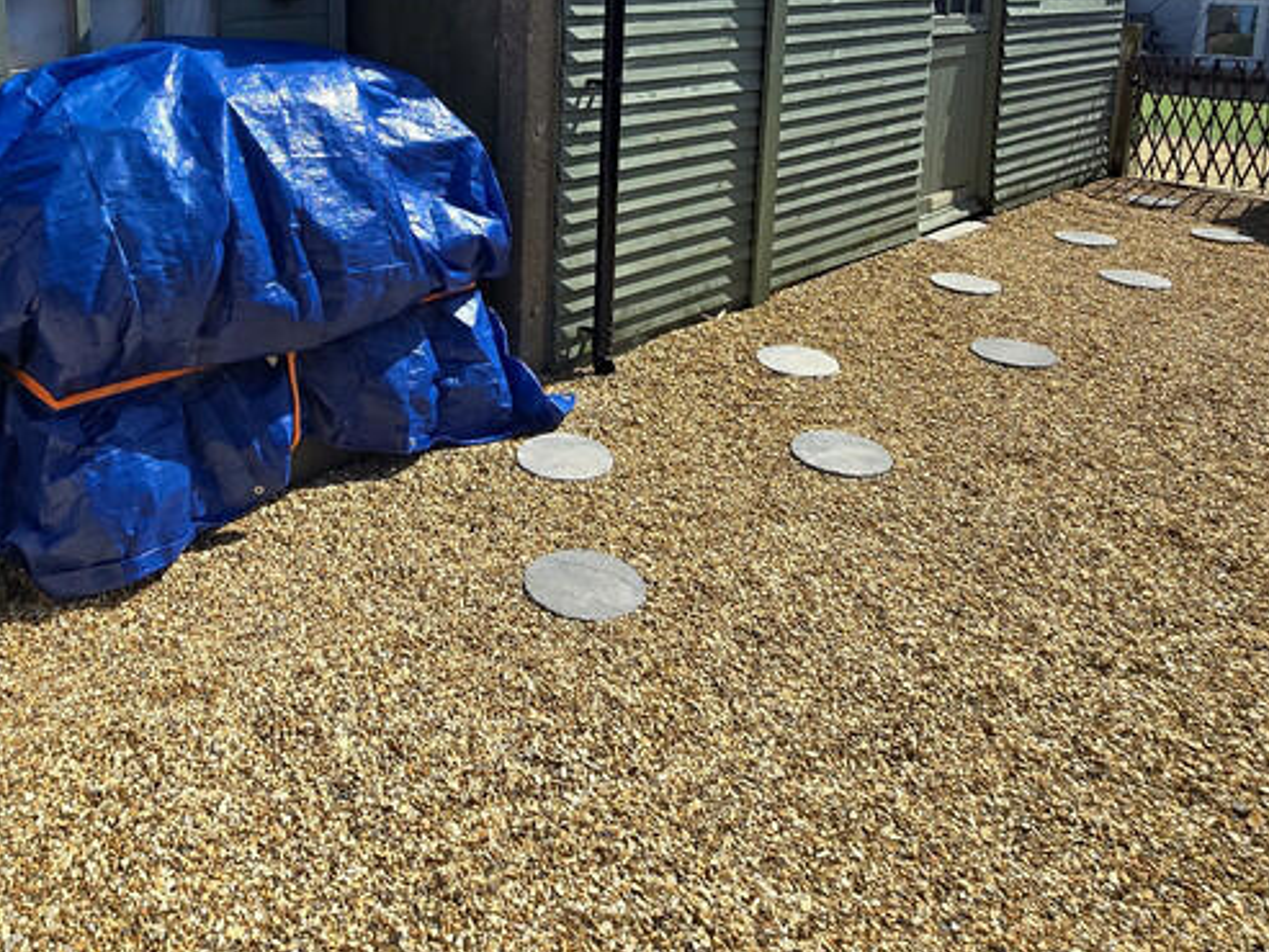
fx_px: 990
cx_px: 450
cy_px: 116
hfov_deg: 64.0
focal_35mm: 27
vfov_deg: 46.9
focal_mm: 2.2
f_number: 2.2
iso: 50
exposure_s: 1/2897
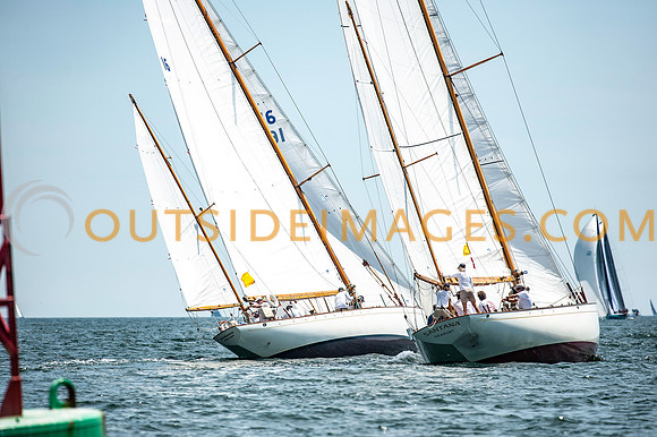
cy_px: 218
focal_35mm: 308
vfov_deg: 4.5
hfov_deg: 6.7
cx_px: 328
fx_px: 5621
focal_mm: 300
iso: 250
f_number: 5
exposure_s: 1/3200
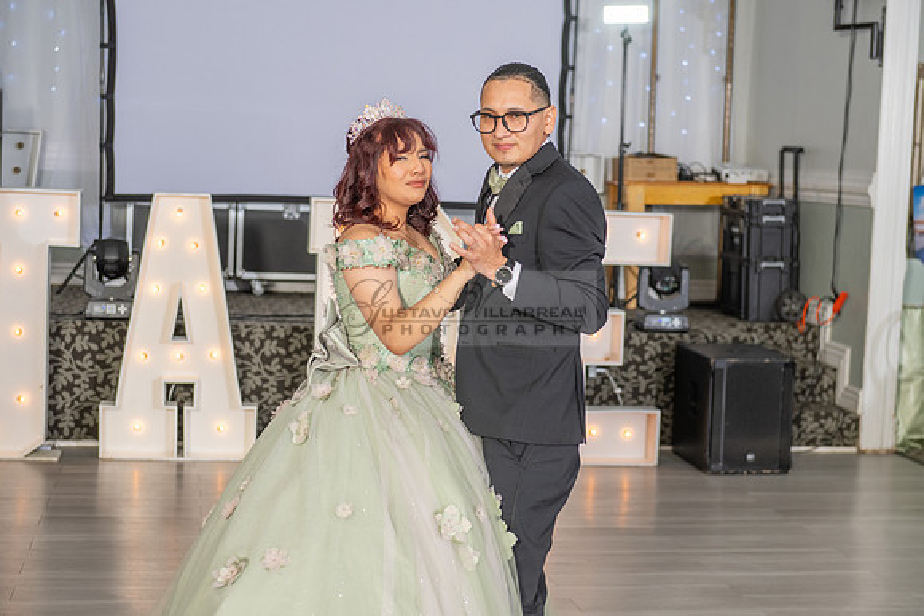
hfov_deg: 30.5
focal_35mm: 66
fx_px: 1694
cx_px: 462
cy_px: 308
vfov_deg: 20.6
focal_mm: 66
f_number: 3.5
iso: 500
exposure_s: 1/160
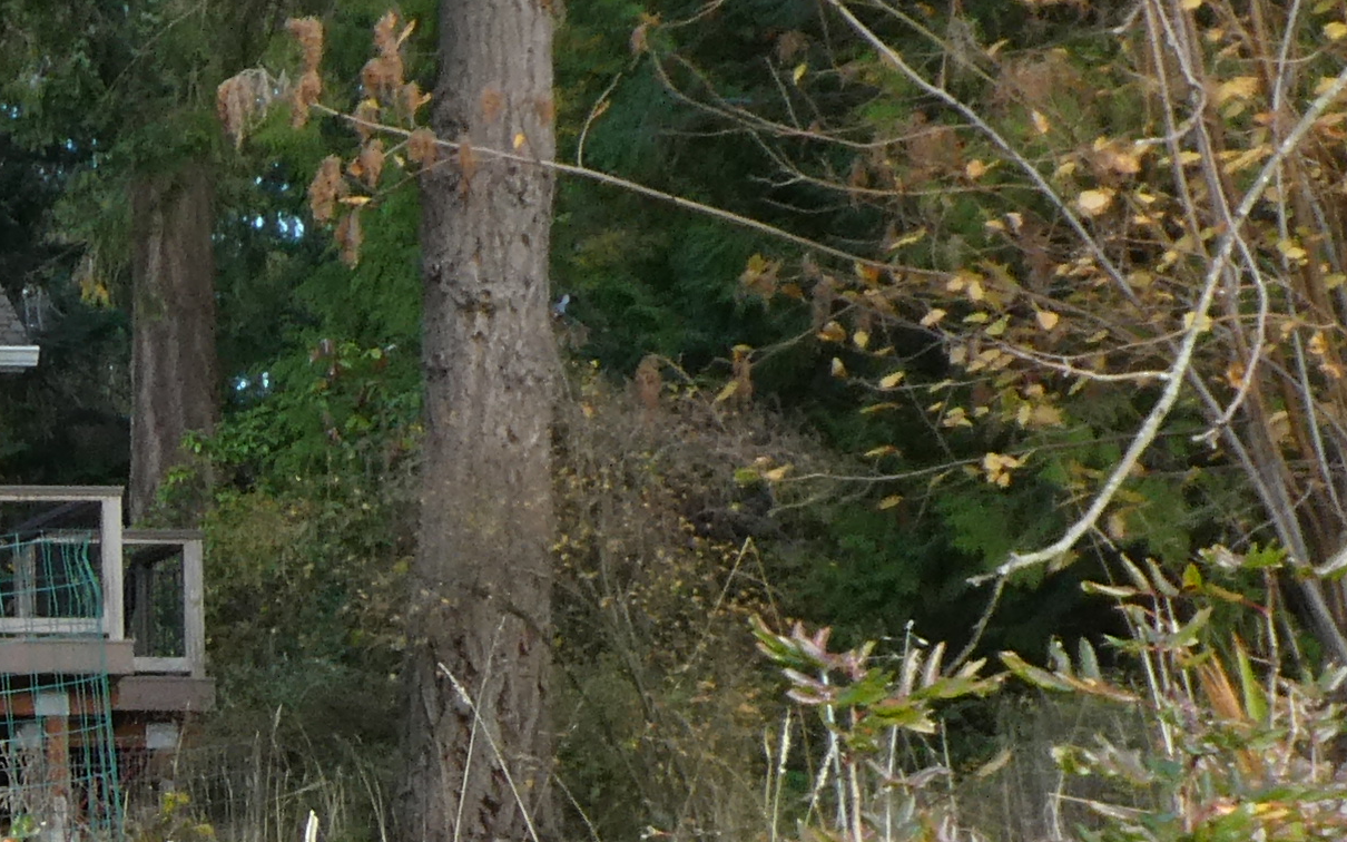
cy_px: 1011
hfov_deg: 8.7
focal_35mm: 227
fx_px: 8332
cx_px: -1385
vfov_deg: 5.8
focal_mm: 9
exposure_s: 1/80
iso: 100
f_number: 4.1
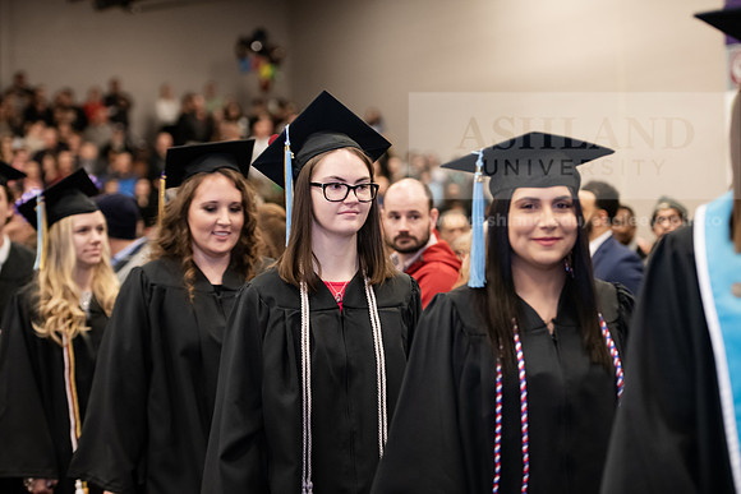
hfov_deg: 23.9
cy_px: 247
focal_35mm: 85
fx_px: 1750
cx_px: 370
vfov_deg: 16.1
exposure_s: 1/200
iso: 2000
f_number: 3.2
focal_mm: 85
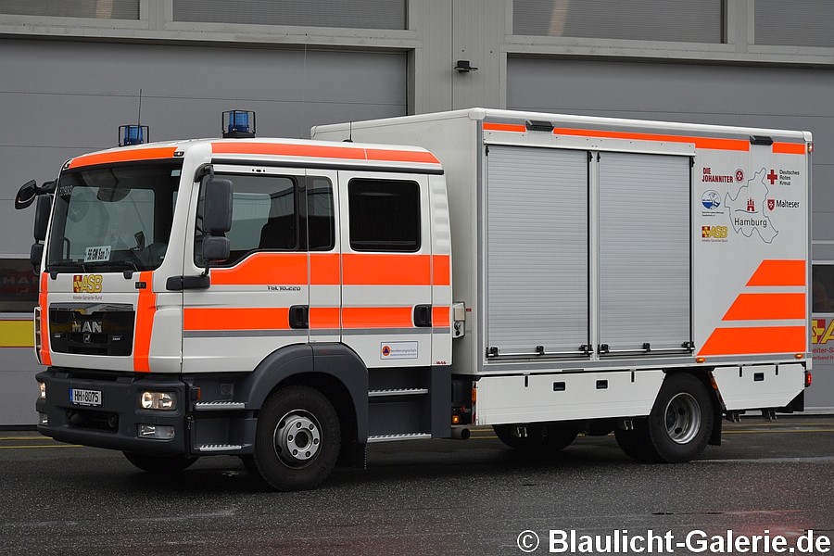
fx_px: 1622
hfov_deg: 28.8
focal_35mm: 70
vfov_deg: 19.5
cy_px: 278
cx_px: 417
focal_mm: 70
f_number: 8
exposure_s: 1/250
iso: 400
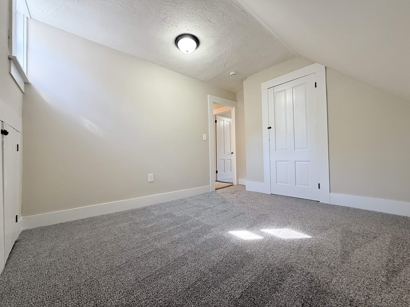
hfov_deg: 102.1
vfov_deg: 85.7
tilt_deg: +1.4
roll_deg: +1.3
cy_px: 154
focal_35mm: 14
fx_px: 166
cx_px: 205
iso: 160
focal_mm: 2.22
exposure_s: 1/60
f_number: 2.2
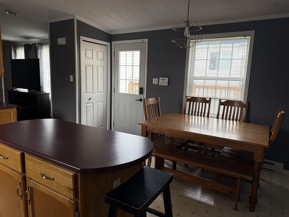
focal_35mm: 24
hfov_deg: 71.6
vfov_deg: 56.8
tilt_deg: -8.0
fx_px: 200
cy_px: 108
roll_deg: -1.5
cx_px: 144
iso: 160
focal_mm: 6.76
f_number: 1.78
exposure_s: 1/239
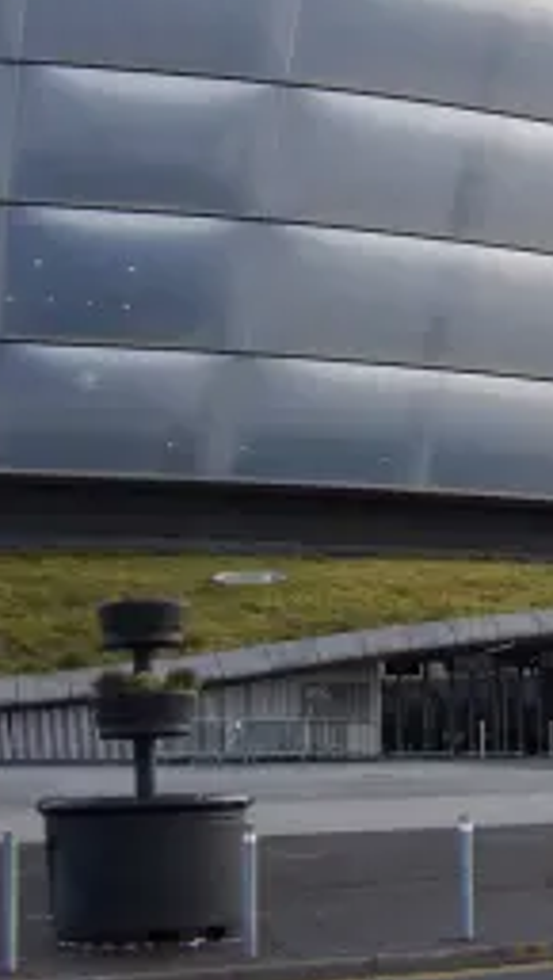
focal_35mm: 78
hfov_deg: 15.3
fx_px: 2029
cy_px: 408
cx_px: 538
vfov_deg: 27.1
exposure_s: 1/33
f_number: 3.8
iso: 149
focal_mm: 8.2
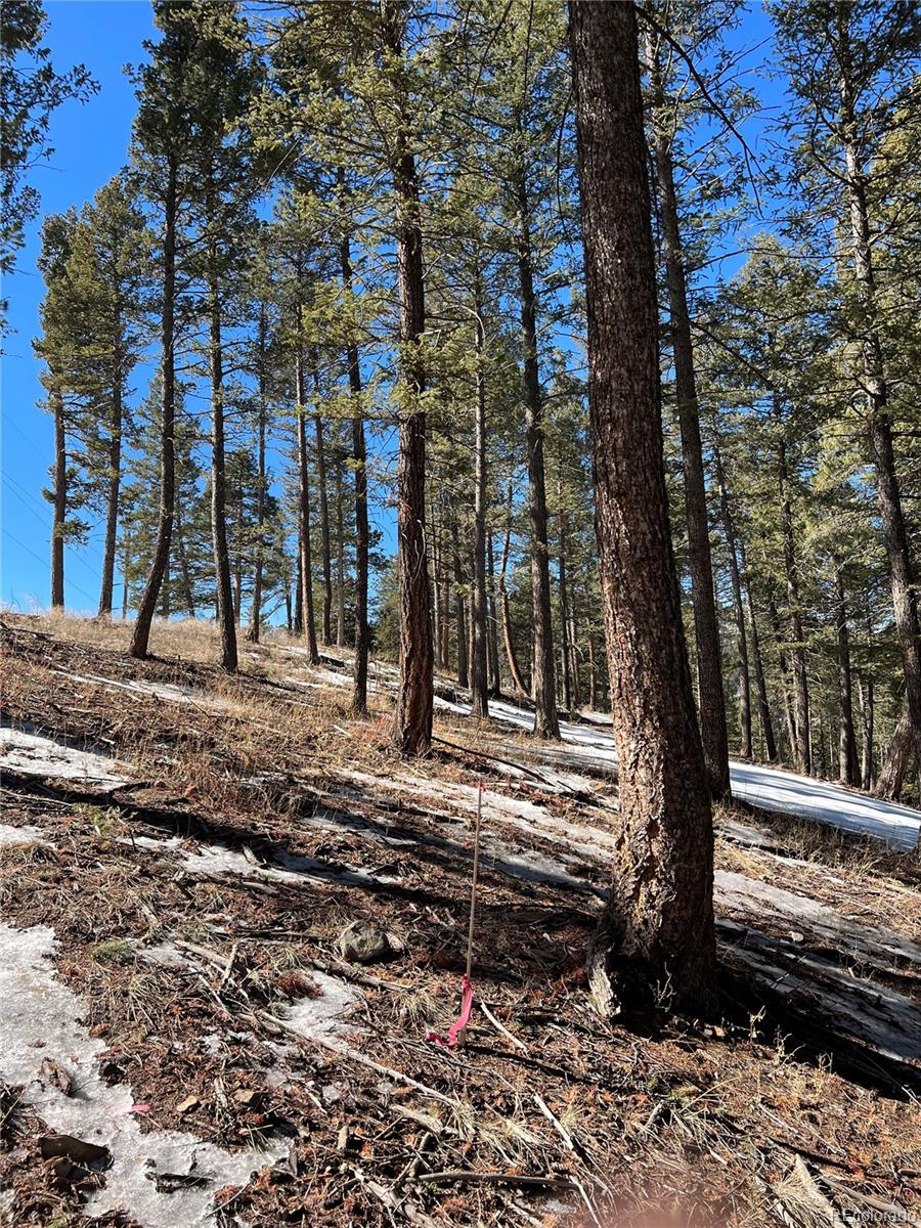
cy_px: 614
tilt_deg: +11.6
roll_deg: +0.0
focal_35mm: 26
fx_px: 922
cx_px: 460
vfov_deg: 67.3
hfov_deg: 53.1
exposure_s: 1/1266
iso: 50
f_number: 1.5
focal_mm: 5.7
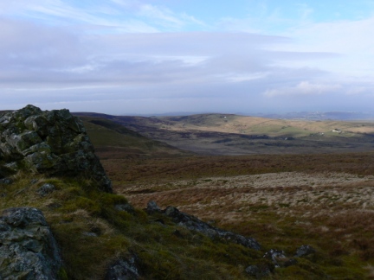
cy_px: 140
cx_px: 187
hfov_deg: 51.4
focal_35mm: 36
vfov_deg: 39.7
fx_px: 389
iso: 80
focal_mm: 6
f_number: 6.3
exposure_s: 1/400
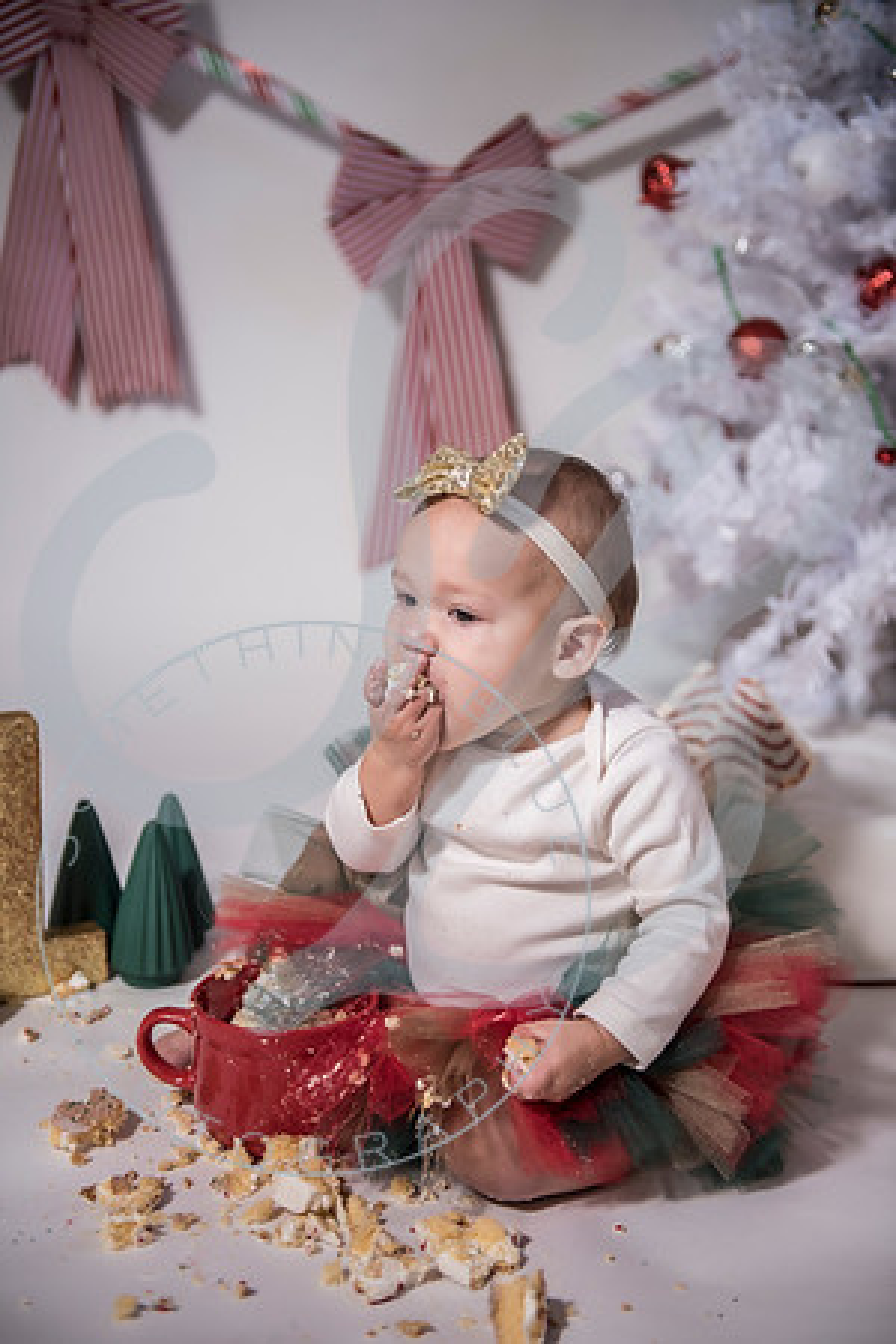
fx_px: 1867
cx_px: 448
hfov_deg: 27.0
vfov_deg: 39.6
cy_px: 672
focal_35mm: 50
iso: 100
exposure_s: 1/125
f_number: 2.8
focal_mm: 50
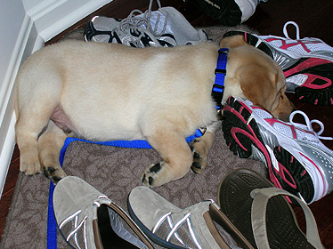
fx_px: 884
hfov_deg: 21.3
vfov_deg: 16.0
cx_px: 168
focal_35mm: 92
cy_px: 124
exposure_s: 1/60.1
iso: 74
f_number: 4.4
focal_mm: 14.3
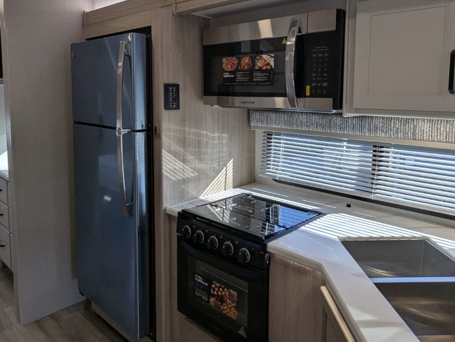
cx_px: 234
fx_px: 355
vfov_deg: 50.9
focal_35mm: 27
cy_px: 127
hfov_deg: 65.3
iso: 118
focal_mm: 2.35
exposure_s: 1/229
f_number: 2.2
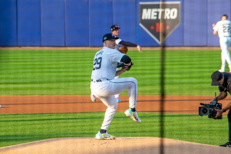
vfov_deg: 3.1
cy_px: 77
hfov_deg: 4.6
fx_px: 2886
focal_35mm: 450
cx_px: 116
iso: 400
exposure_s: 1/250
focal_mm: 300
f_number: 10
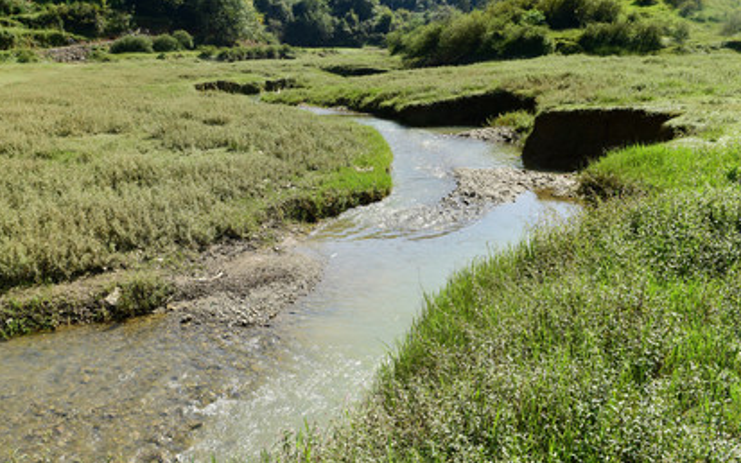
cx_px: 292
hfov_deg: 59.1
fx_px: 646
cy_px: 219
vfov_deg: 39.4
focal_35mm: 32
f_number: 7.1
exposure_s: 1/125
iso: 64
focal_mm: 24
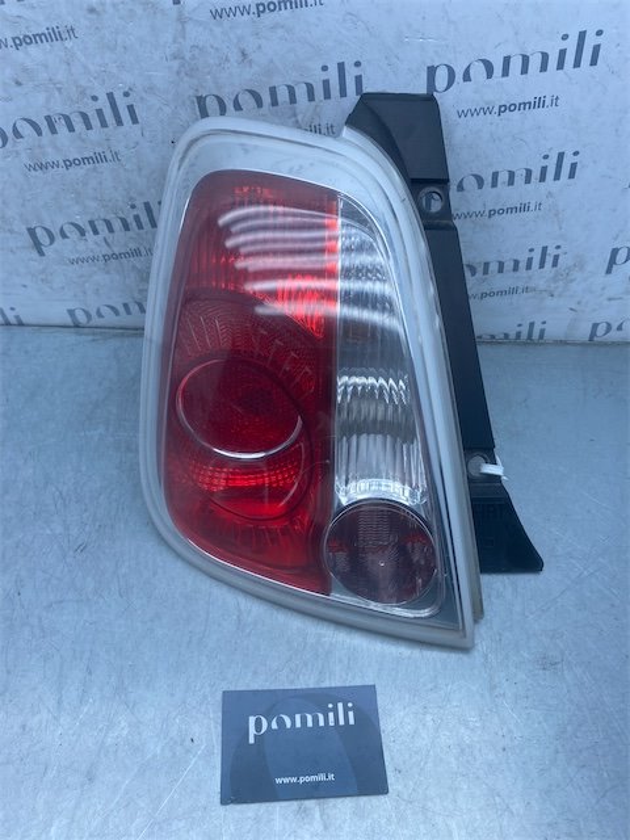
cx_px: 315
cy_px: 420
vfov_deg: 67.3
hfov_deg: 53.1
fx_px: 631
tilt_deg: -48.8
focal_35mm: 26
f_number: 1.8
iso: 32
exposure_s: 1/934
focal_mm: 4.25
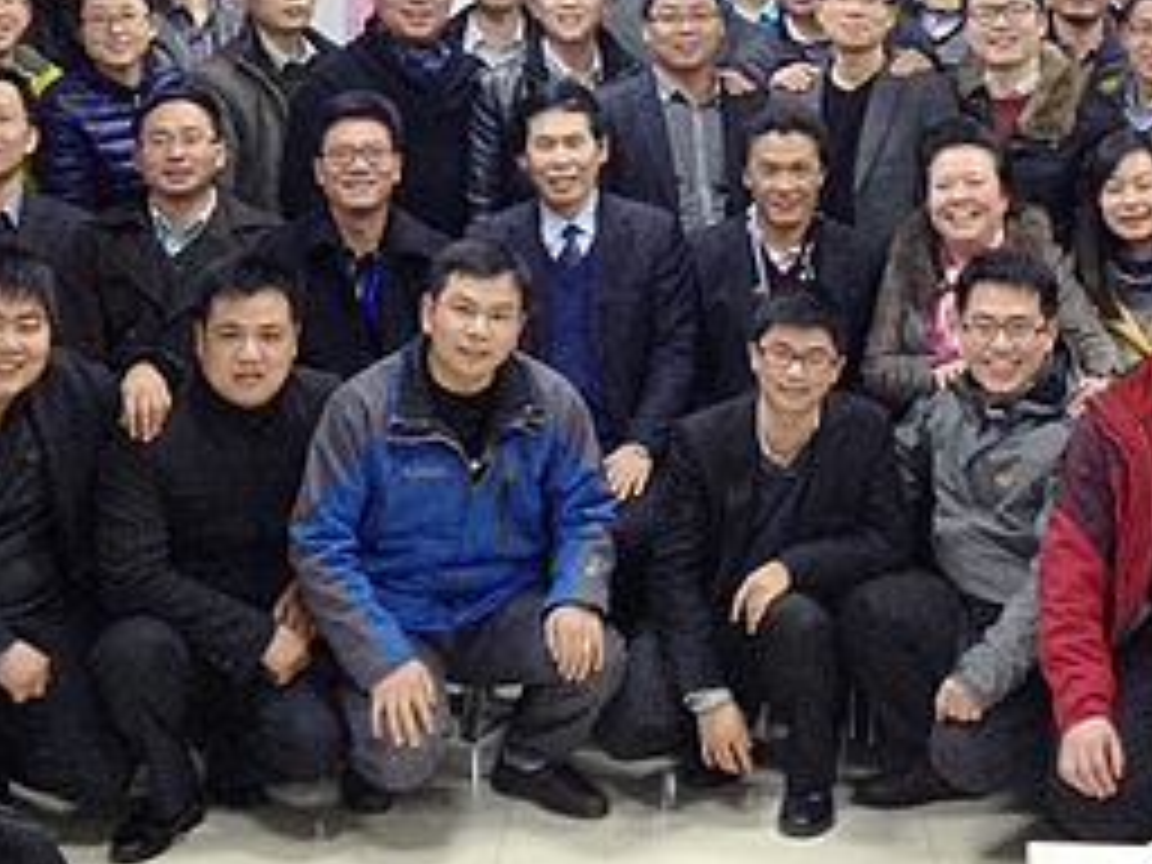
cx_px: 729
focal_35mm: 82
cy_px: 130
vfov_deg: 17.8
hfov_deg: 23.8
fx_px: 2729
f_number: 2.4
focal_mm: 4.28
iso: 250
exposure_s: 1/20
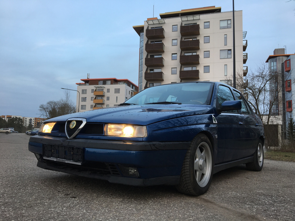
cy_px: 110
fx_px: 247
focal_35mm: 29
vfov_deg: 48.2
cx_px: 148
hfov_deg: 61.7
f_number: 2.2
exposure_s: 1/50
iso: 25
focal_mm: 4.15
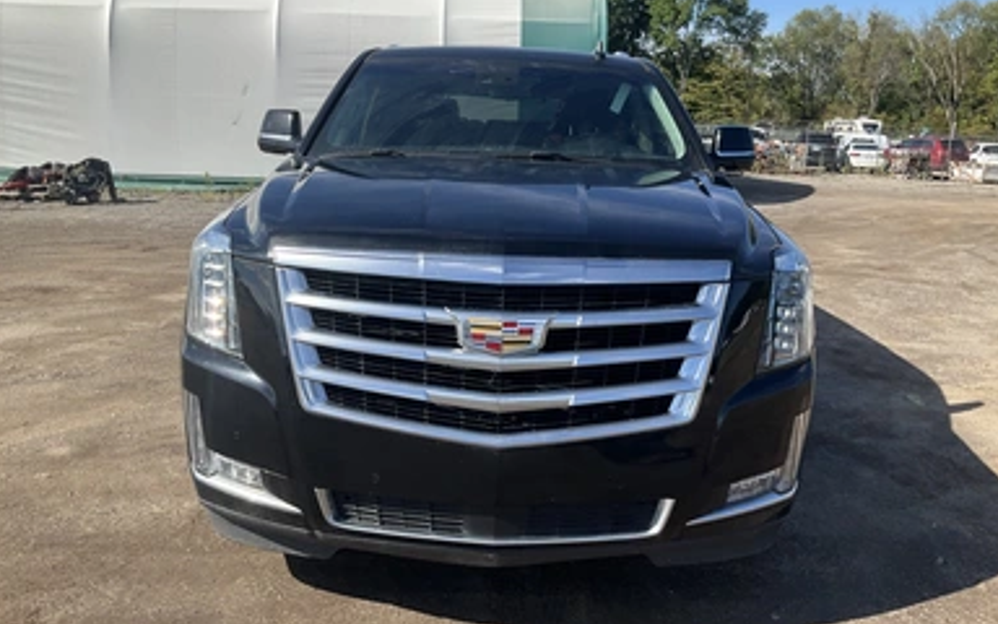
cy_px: 281
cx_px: 504
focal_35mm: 32
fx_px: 870
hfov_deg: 59.7
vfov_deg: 39.4
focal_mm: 3
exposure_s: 1/1279
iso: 25
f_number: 1.8
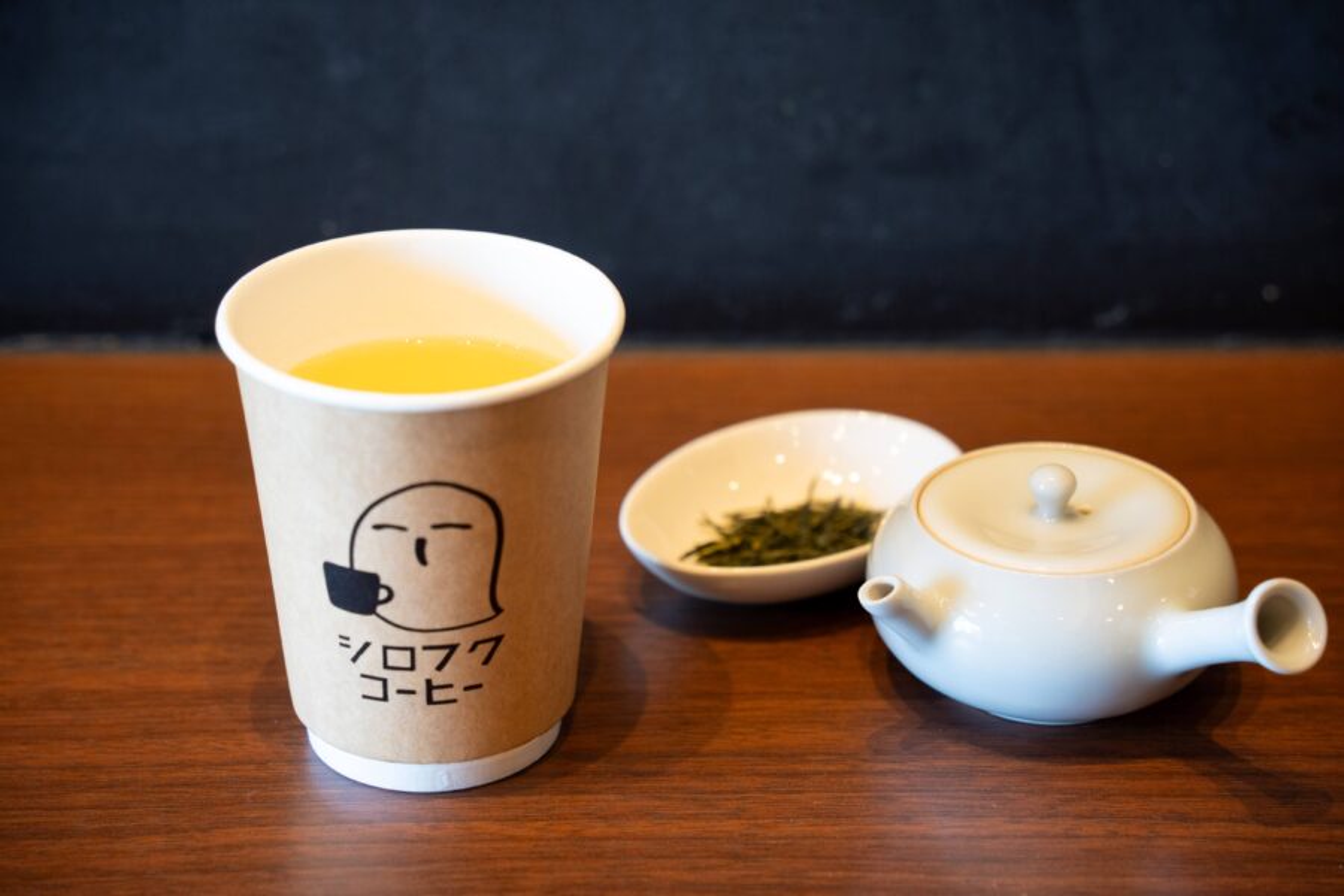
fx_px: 3470
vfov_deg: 14.7
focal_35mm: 93
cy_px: 448
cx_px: 672
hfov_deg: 21.9
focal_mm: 91
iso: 1000
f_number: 5
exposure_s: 1/50
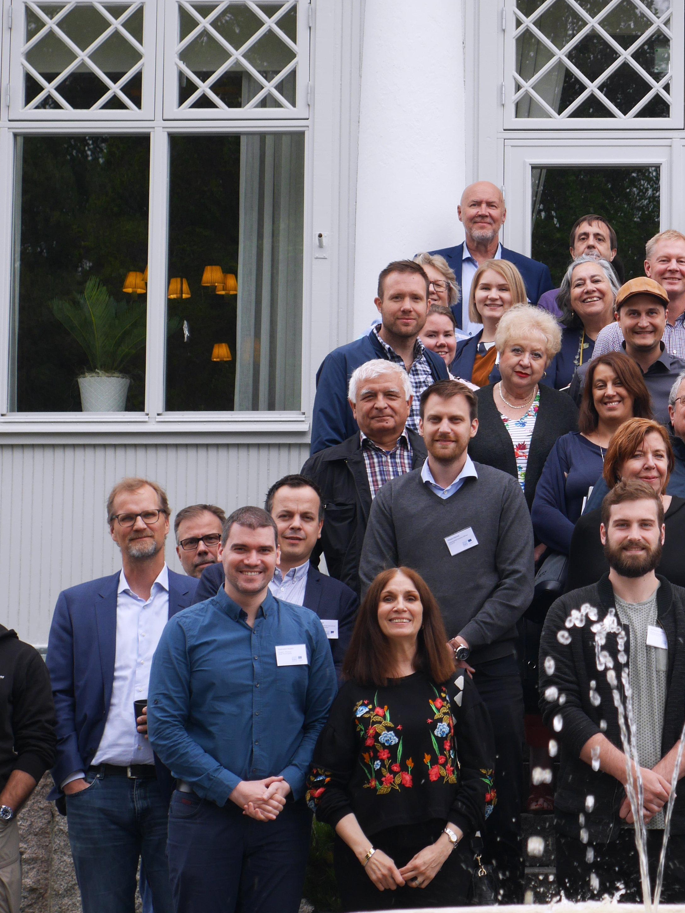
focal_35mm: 120
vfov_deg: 16.4
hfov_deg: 12.3
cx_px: 616
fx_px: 3166
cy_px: 377
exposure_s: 1/160
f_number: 5.6
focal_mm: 38
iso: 200
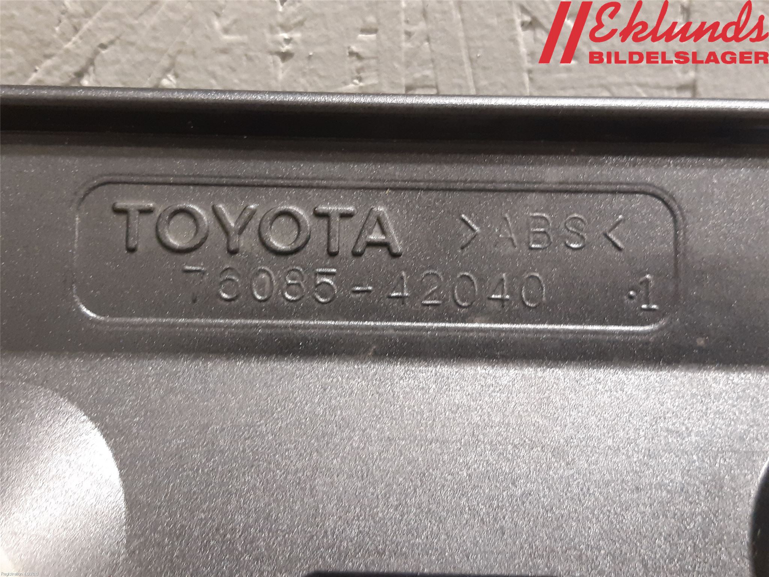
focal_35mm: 26
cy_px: 288
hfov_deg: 67.3
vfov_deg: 53.1
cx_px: 384
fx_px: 578
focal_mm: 3.93
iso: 250
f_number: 1.7
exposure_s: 1/25
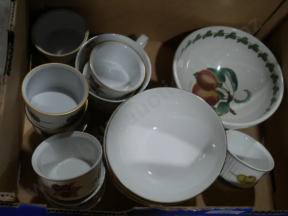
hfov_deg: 41.2
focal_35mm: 46
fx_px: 383
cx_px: 144
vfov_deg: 31.5
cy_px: 108
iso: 200
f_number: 5.6
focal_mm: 23
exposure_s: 1/125
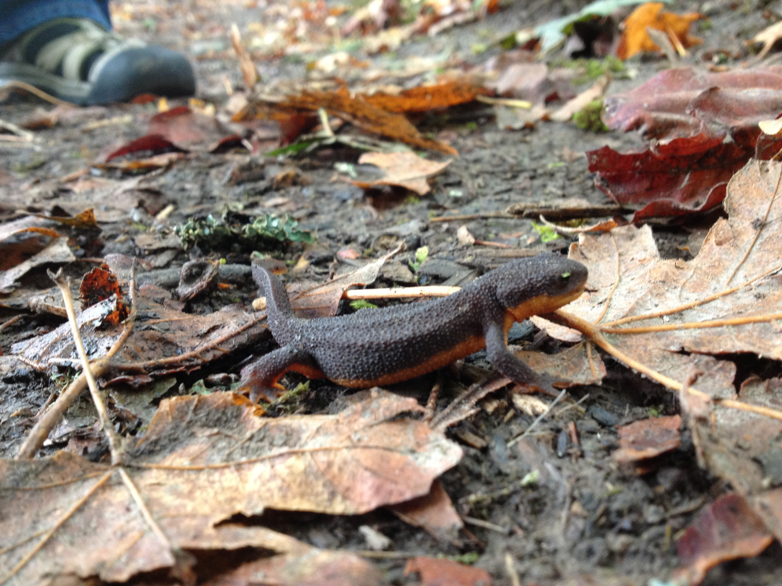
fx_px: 791
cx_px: 391
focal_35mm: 35
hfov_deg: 52.6
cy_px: 293
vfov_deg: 40.7
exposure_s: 1/20
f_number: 2.4
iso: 160
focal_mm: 4.28
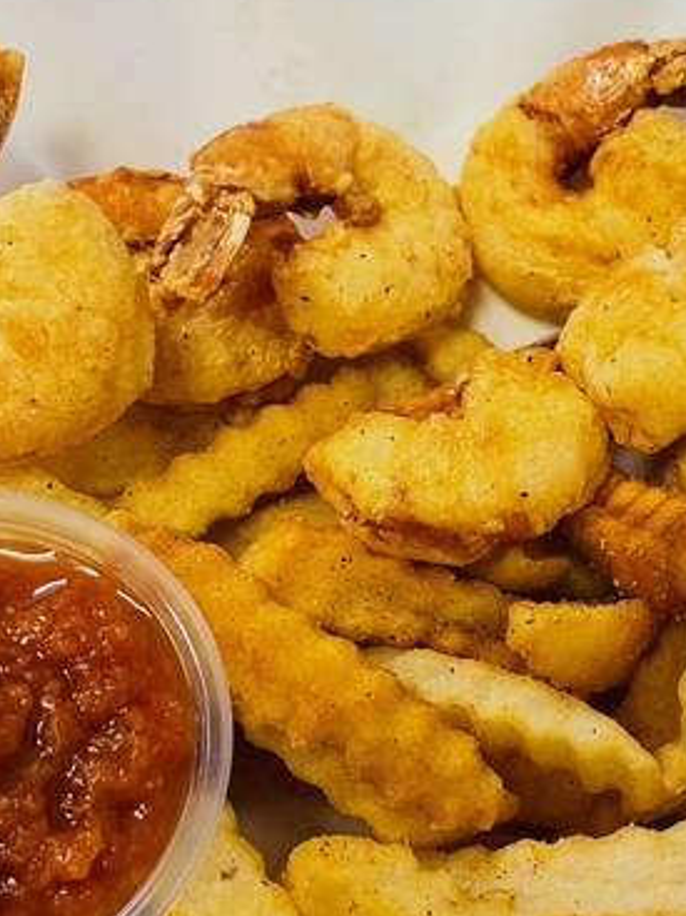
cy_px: 478
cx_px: 541
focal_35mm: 52
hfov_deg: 27.5
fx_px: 1375
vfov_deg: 36.8
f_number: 1.6
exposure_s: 1/53
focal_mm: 4.2
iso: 100
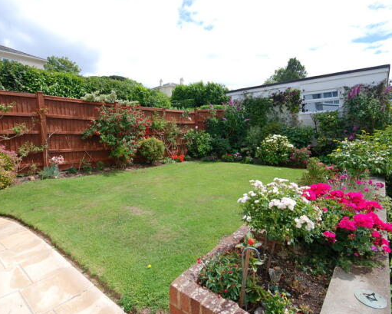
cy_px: 153
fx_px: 209
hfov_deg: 86.4
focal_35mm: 18
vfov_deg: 73.8
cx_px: 193
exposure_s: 1/200
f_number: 7.1
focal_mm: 10
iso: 100
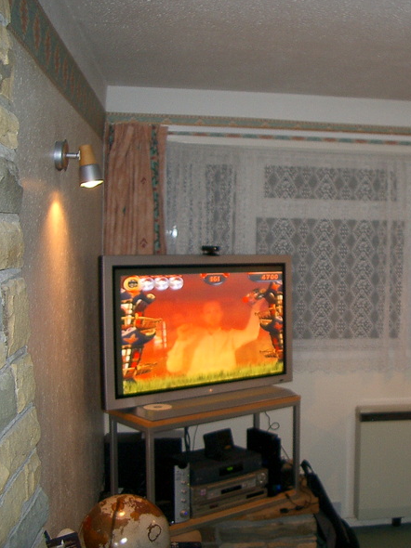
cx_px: 323
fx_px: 745
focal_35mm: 47
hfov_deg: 30.2
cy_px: 274
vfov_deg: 40.4
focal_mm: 5.8
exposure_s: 1/40
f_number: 2.6
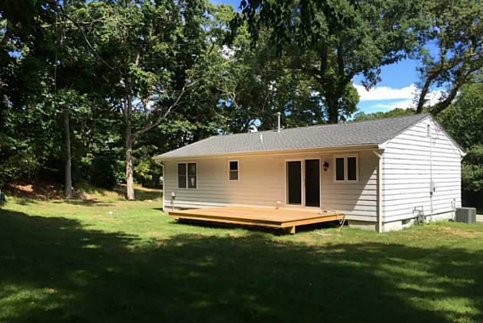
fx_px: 416
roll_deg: -1.1
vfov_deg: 42.3
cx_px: 244
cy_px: 183
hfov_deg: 60.3
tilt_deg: -0.9
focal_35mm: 31
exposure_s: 1/694
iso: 32
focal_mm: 4.15
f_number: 2.2
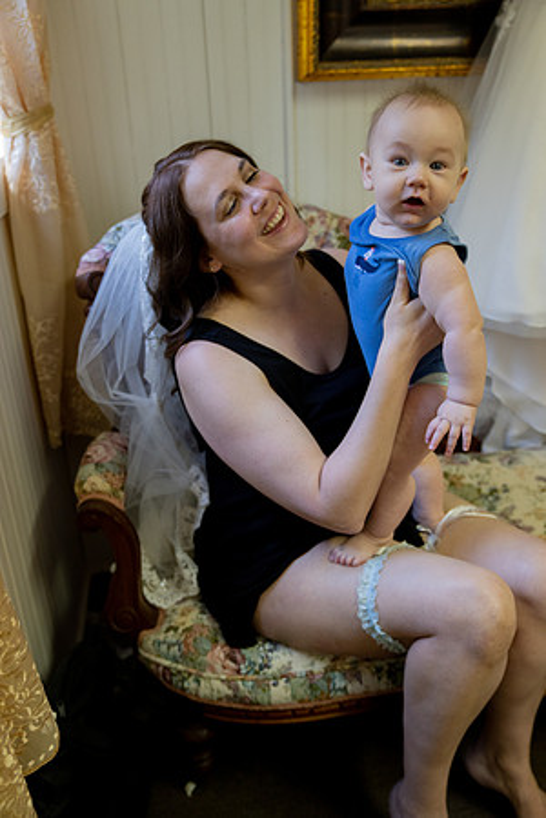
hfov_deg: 41.1
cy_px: 409
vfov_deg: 58.7
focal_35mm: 32
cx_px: 273
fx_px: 728
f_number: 2.8
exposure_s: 1/250
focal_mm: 32
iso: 3200
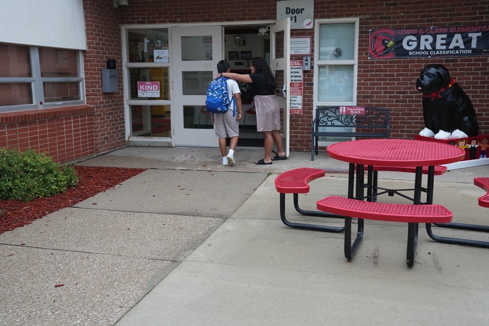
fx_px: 530
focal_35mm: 39
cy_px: 163
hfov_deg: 49.5
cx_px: 244
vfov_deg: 34.2
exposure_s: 1/160
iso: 1600
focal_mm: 39
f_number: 5.6
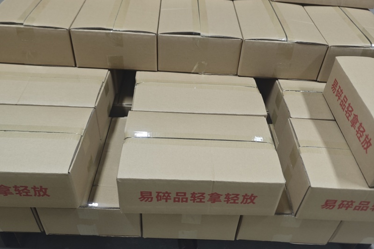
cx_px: 187
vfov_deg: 41.0
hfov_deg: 58.7
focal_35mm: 32
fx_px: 332
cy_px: 145
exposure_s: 1/37
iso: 640
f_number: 1.9
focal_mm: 8.7
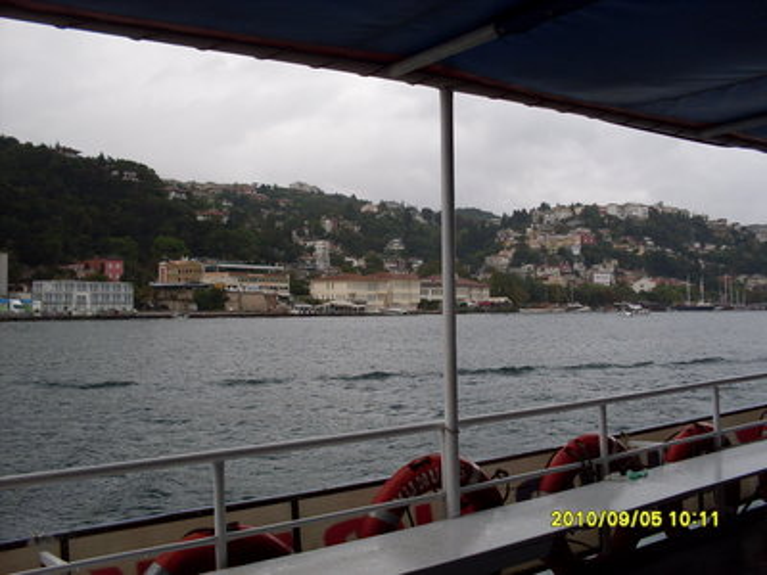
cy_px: 288
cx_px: 384
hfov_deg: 49.0
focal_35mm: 38
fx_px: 842
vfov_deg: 37.7
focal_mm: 6.3
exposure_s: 1/250
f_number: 2.8
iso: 80
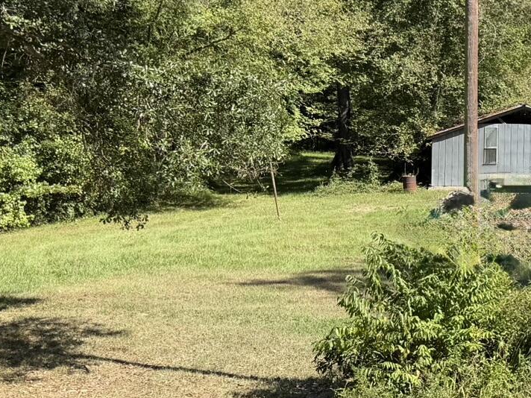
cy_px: 119
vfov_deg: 21.2
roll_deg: -1.2
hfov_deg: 24.1
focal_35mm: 69
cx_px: 723
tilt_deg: -3.5
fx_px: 1058
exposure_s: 1/1812
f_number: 1.78
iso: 80
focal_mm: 6.76
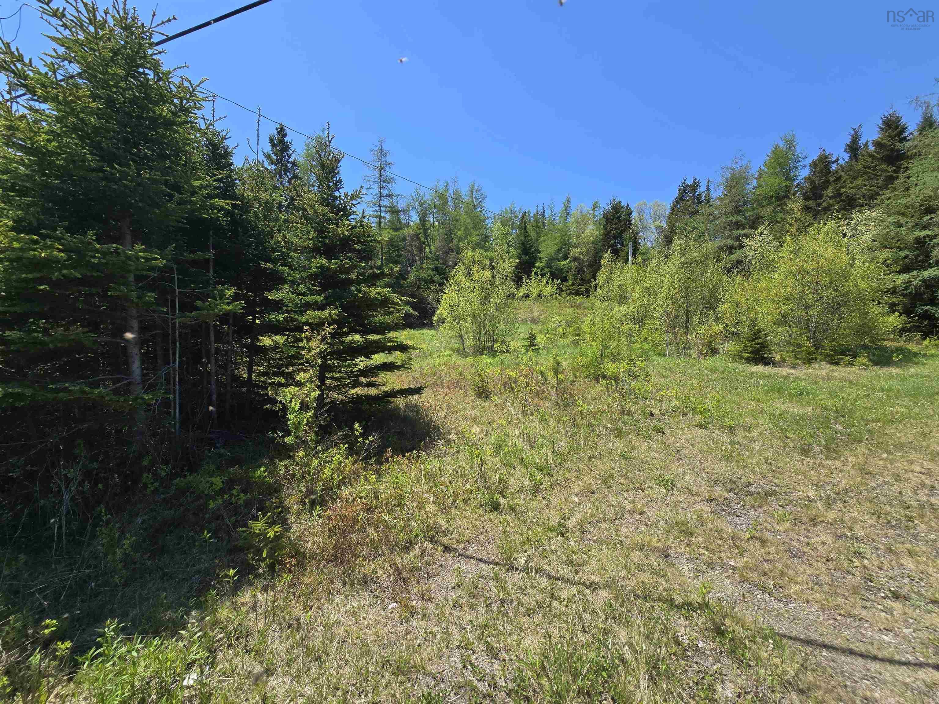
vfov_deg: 89.9
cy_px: 352
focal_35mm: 13
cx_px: 470
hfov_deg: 106.2
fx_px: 353
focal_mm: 2.2
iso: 50
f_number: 2.2
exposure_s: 1/1476
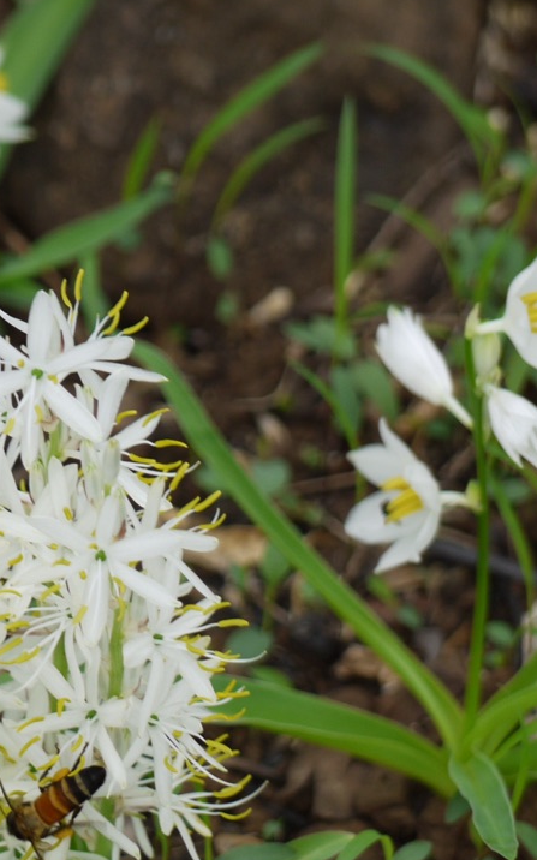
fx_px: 10007
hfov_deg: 3.1
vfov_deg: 4.9
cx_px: 28
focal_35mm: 427
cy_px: 620
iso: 125
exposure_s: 1/160
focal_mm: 103
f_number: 4.7
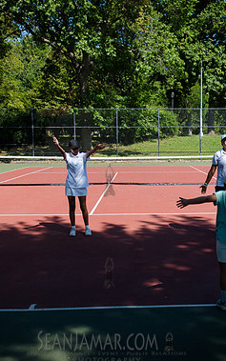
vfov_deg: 42.6
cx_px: 159
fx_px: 463
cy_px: 179
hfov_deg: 27.2
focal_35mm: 47
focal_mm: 24
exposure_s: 1/1000
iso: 200
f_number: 3.5
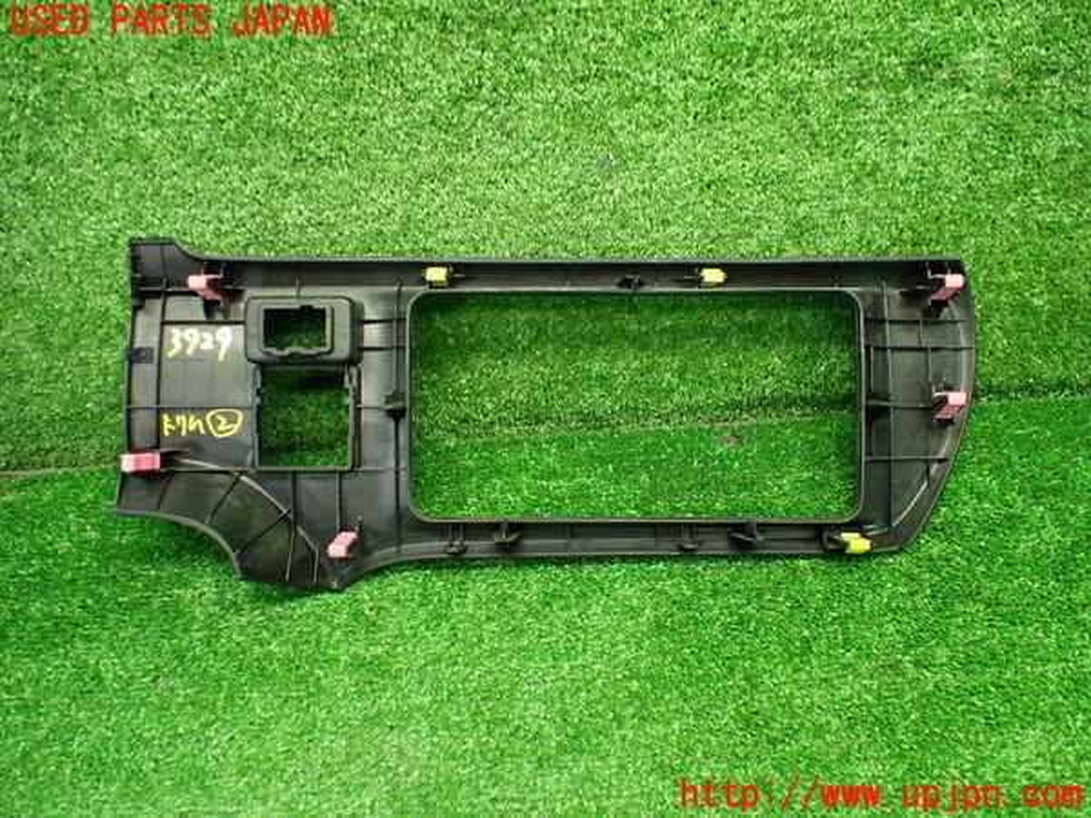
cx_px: 546
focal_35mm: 30
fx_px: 946
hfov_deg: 60.0
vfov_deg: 46.8
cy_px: 409
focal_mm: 5.4
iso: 800
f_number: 2.3
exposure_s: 1/80
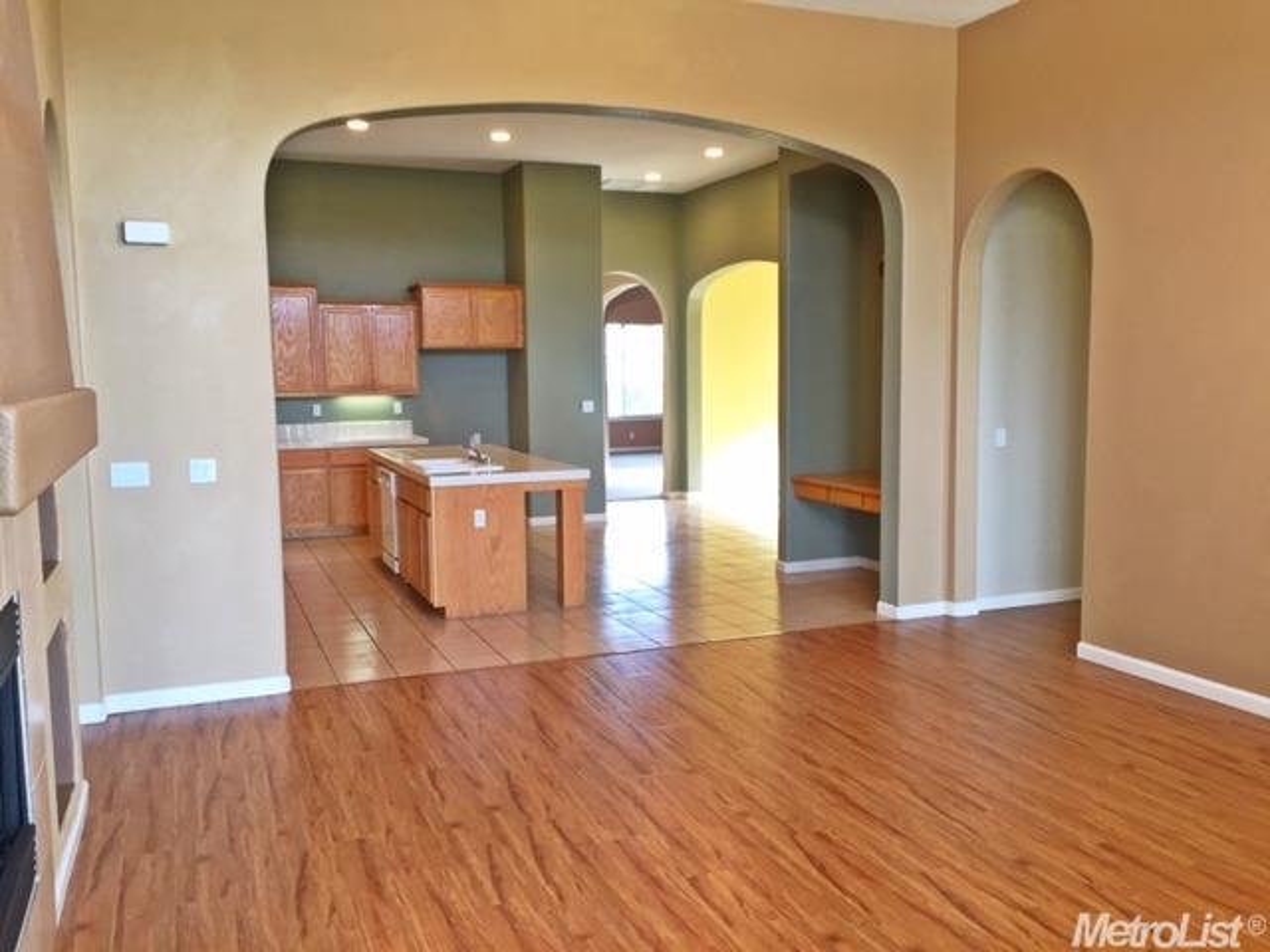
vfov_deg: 48.2
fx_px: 1064
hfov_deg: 61.7
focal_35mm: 29
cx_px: 635
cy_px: 476
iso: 64
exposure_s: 1/30
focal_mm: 4.15
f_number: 2.2
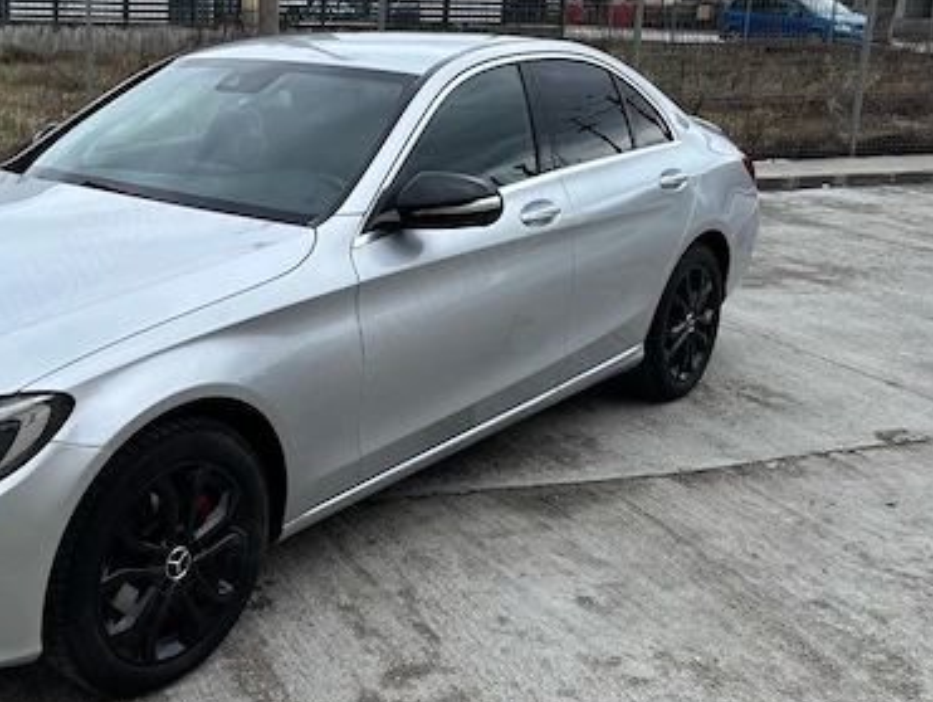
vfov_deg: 34.2
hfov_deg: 43.0
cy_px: 257
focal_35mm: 42
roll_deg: -0.7
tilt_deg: -12.1
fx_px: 1133
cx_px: 209
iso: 50
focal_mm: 5.96
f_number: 1.6
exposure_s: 1/2151
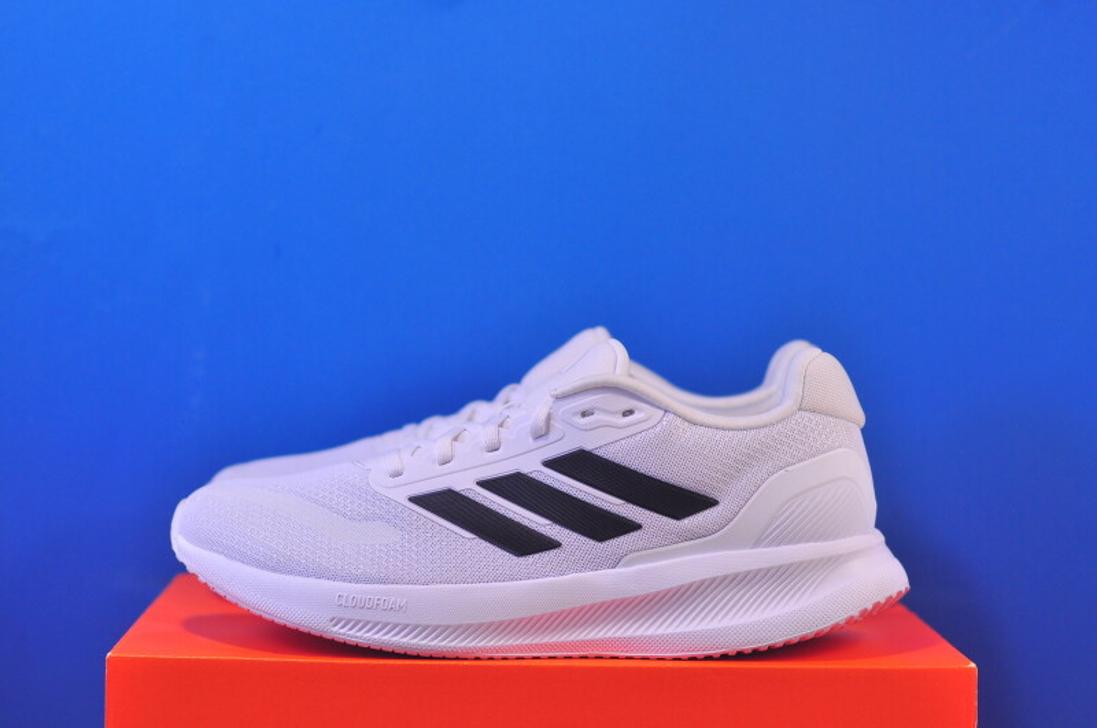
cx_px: 548
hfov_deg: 27.0
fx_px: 2282
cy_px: 364
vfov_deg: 18.1
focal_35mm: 75
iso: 250
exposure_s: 1/320
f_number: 2.5
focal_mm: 50
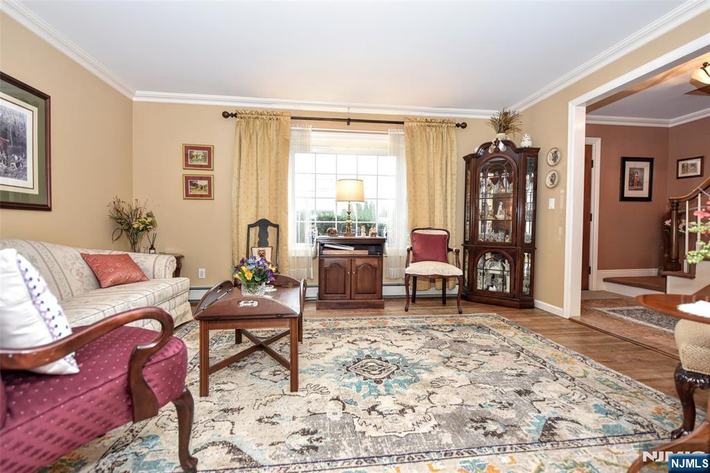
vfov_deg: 73.8
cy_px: 236
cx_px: 355
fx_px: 316
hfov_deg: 96.7
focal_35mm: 16
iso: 800
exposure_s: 1/60
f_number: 3.2
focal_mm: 16
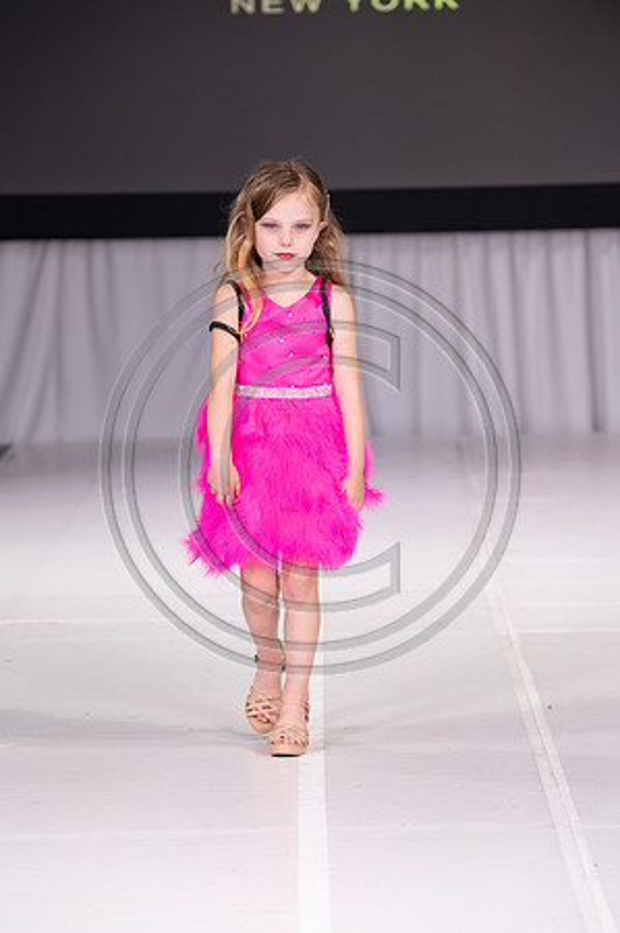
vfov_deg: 12.5
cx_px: 310
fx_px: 4272
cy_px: 466
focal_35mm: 165
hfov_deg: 8.3
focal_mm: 165
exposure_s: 1/400
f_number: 5.6
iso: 2000
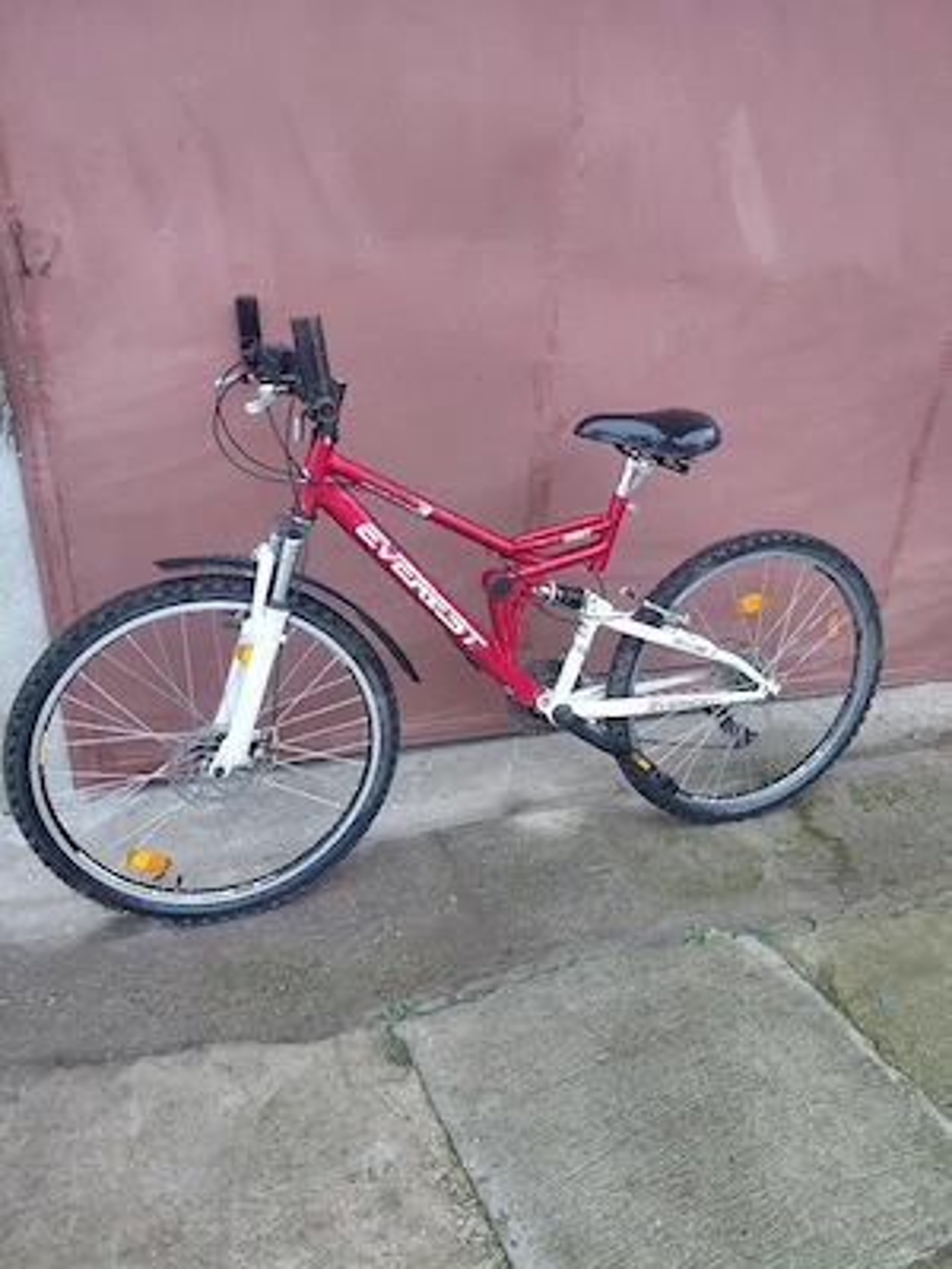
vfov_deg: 69.4
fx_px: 917
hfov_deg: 54.9
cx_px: 476
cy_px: 634
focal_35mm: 25
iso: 125
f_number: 1.8
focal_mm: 4.69
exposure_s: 1/60.2
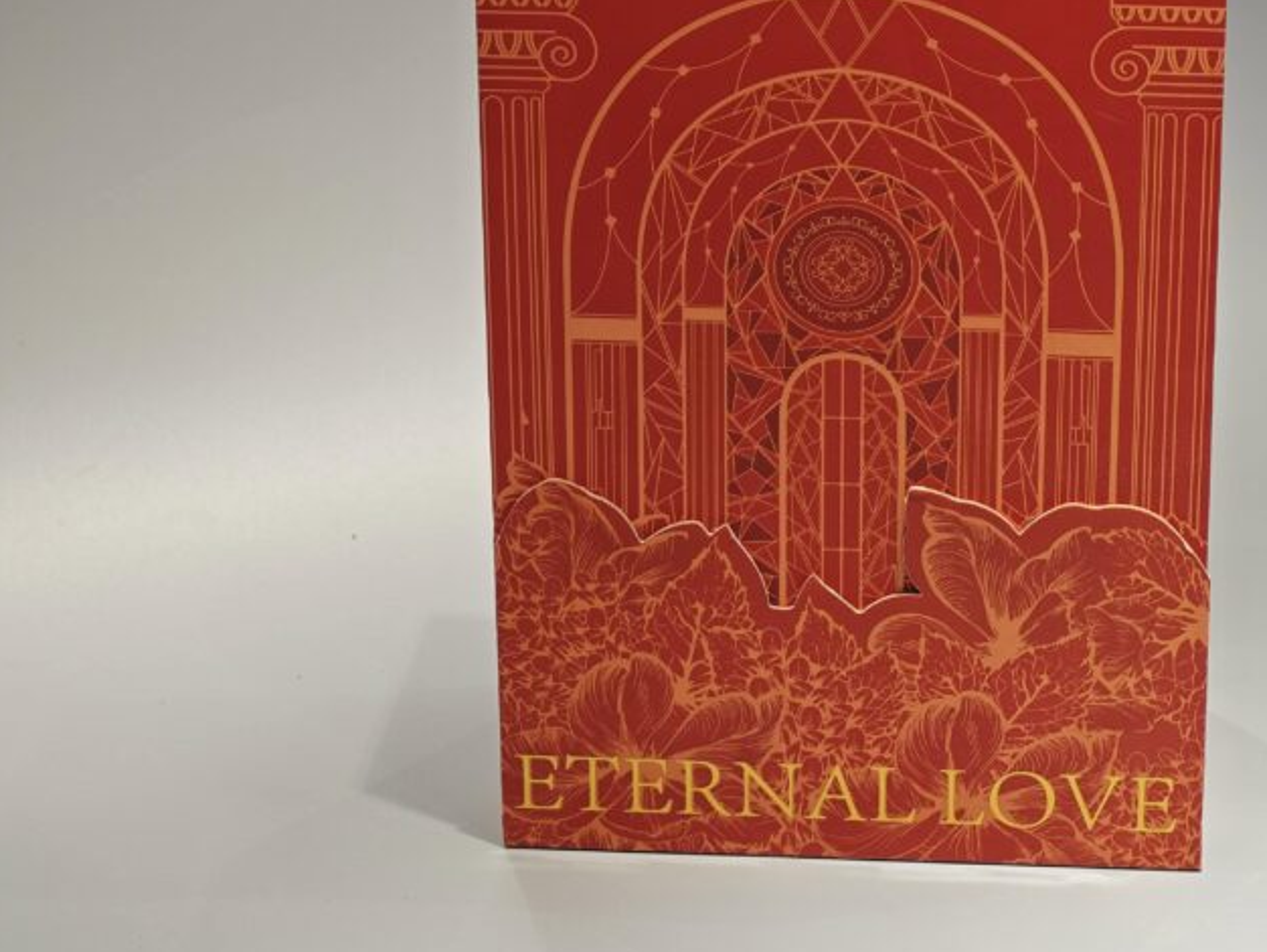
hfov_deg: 17.1
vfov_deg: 12.9
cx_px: 886
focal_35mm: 115
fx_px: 4211
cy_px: 332
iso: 200
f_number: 2
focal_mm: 10.1
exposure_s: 1/100
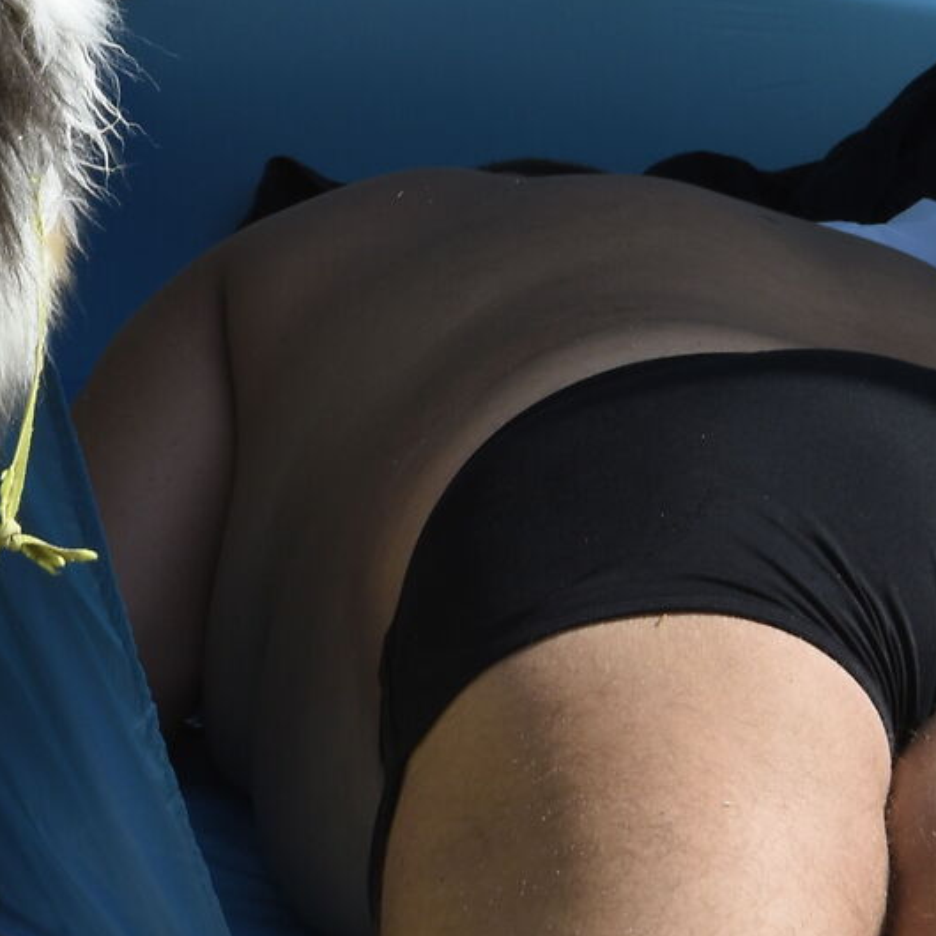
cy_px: 165
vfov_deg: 4.3
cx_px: 248
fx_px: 12390
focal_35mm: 405
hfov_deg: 4.3
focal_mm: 105
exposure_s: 1/125
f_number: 18
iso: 320
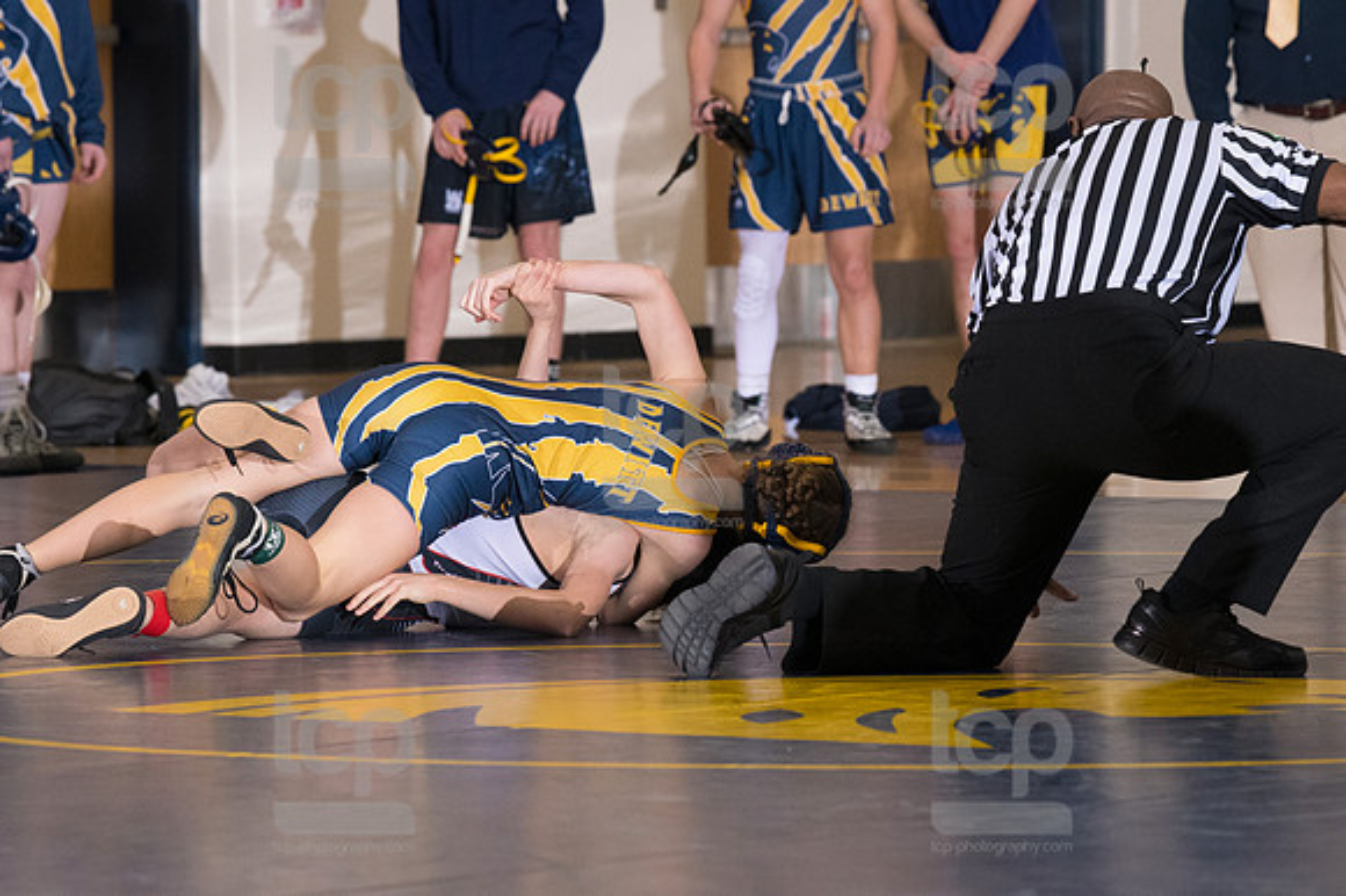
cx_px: 673
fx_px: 11210
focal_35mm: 300
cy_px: 448
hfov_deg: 6.9
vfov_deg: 4.6
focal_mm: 200
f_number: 5.6
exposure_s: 1/250
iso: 2000
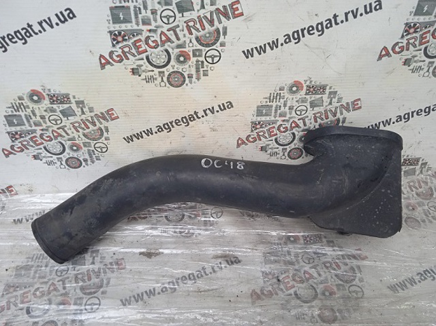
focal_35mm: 28
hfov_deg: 63.5
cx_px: 218
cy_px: 163
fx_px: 352
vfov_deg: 49.7
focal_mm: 3.43
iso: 190
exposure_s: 1/100
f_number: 2.2
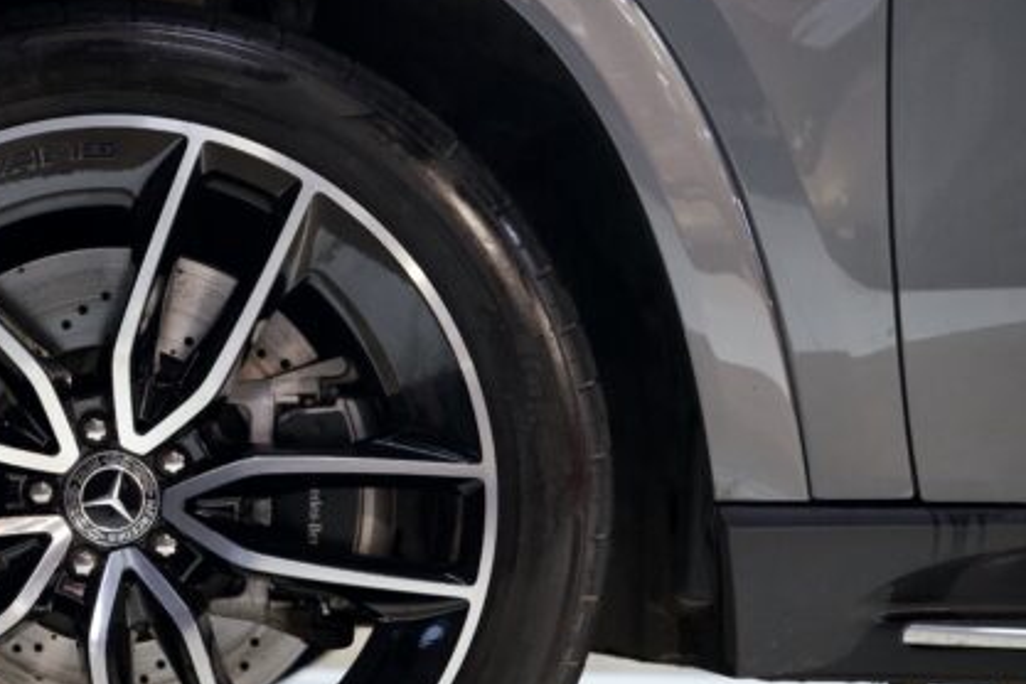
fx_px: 3676
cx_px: 123
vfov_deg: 10.6
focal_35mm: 129
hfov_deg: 15.7
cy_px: 435
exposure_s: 1/80
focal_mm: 70
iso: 2500
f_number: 2.8
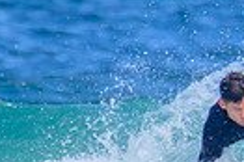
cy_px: 215
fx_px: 32696
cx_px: 593
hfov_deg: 0.4
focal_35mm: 4830
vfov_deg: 0.3
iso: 1250
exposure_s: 1/2000
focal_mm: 800
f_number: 11
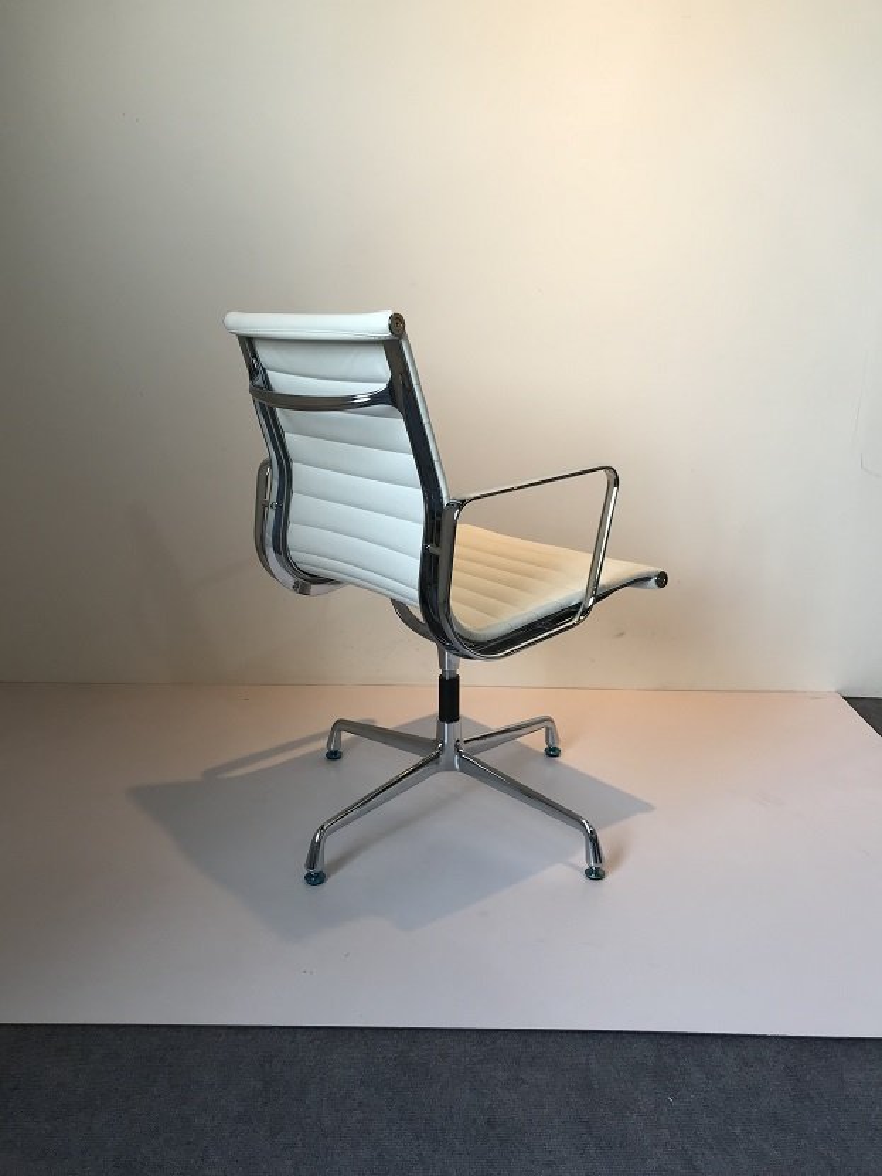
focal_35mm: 28
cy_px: 588
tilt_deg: -14.3
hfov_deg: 49.8
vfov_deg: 63.4
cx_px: 441
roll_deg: -0.9
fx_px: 951
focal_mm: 3.99
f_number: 1.8
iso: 32
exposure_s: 1/50
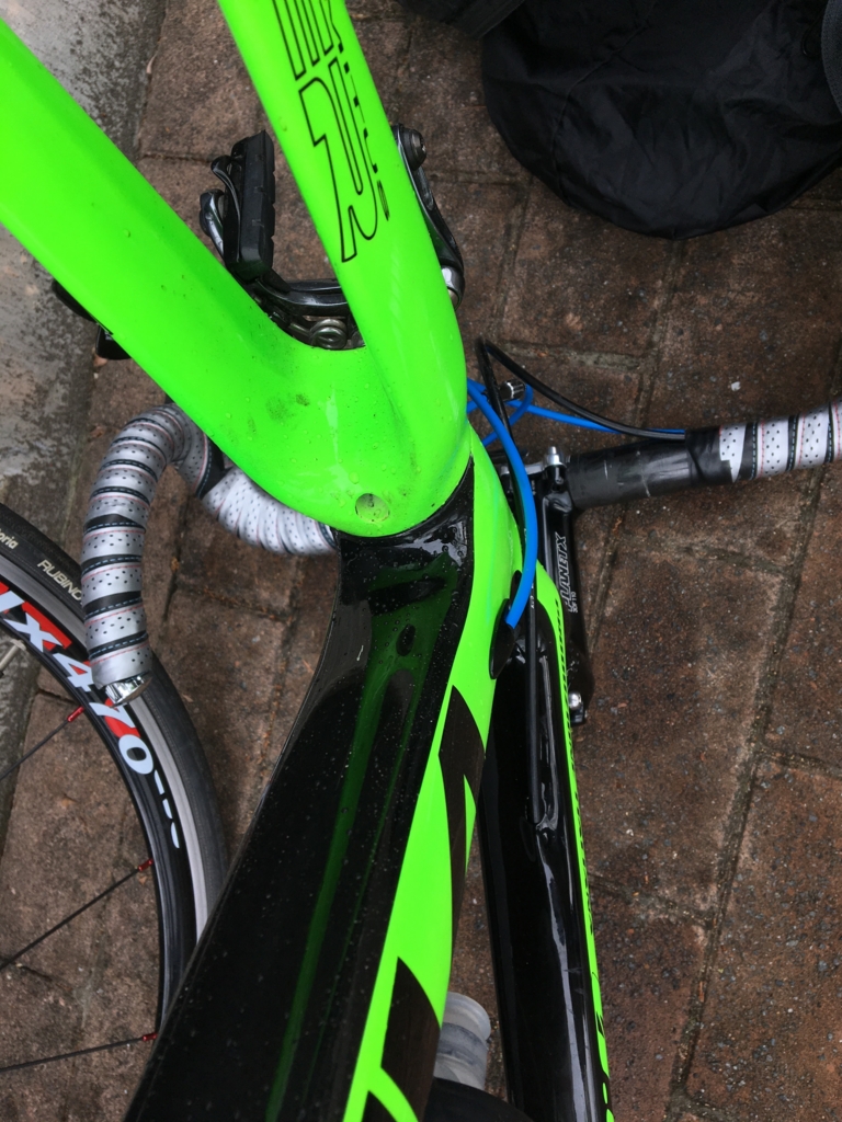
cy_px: 561
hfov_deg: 48.2
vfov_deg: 61.7
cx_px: 421
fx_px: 941
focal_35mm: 29
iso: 25
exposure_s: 1/120
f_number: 2.2
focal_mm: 4.15
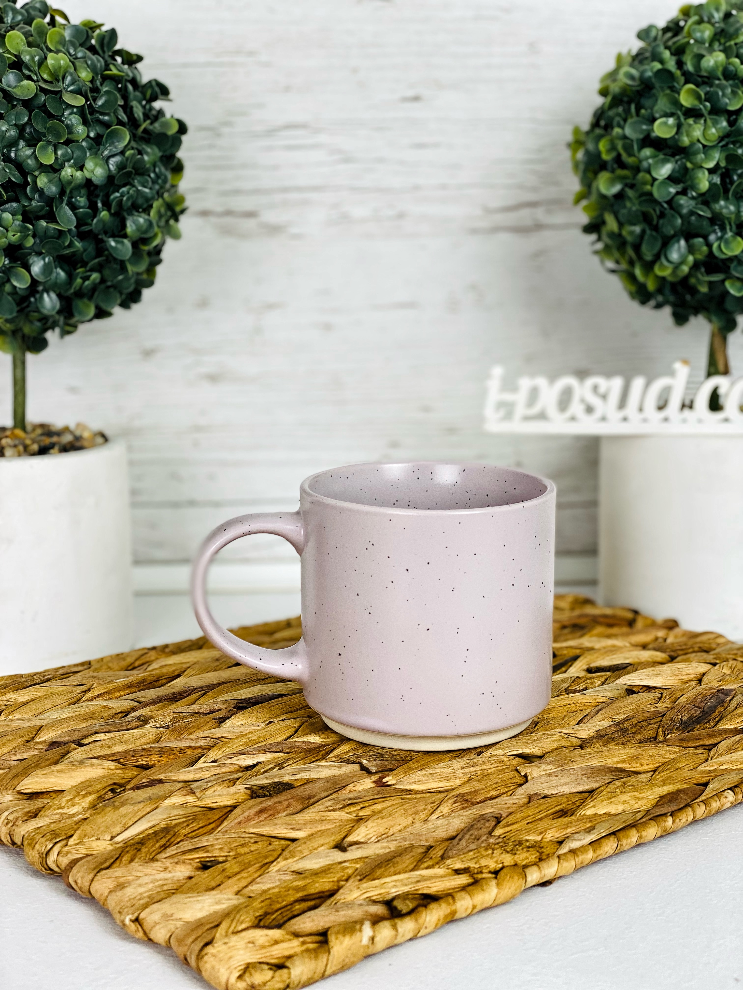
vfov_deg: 36.8
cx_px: 372
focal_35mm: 52
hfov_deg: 28.0
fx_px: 1488
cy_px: 495
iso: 20
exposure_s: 1/102
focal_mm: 6
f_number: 2
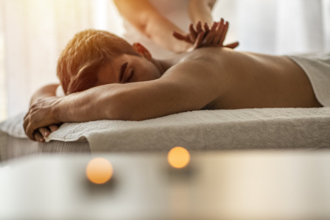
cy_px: 110
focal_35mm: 85
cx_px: 165
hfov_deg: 23.9
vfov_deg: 16.1
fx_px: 779
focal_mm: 85
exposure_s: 1/160
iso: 250
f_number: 2.2
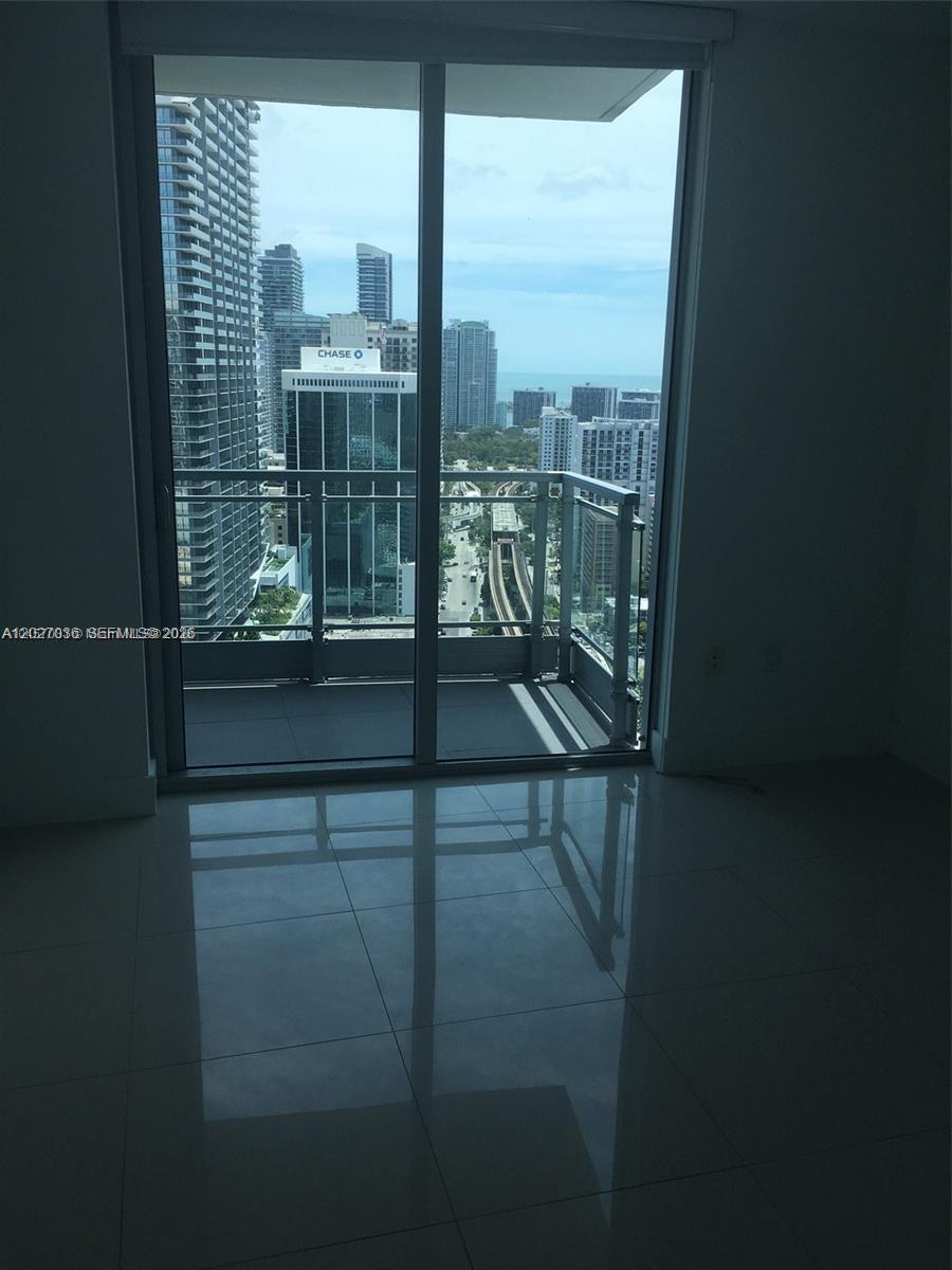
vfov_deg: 61.7
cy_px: 635
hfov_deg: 48.2
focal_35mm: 29
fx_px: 1063
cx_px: 476
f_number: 2.2
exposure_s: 1/894
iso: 25
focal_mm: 4.15
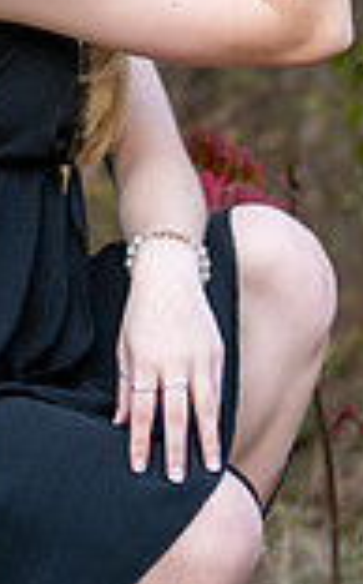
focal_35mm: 224
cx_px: 47
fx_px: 3559
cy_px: 147
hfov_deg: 5.8
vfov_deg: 9.4
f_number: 1.2
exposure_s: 1/2500
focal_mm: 50
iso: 100
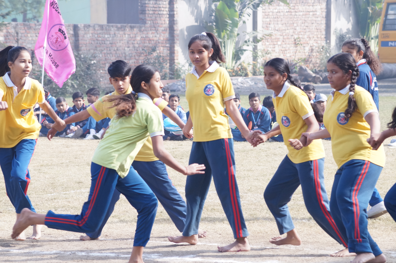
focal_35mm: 202
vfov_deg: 6.8
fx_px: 2226
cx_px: 198
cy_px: 132
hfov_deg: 10.2
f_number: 7.1
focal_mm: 135
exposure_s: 1/500
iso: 800
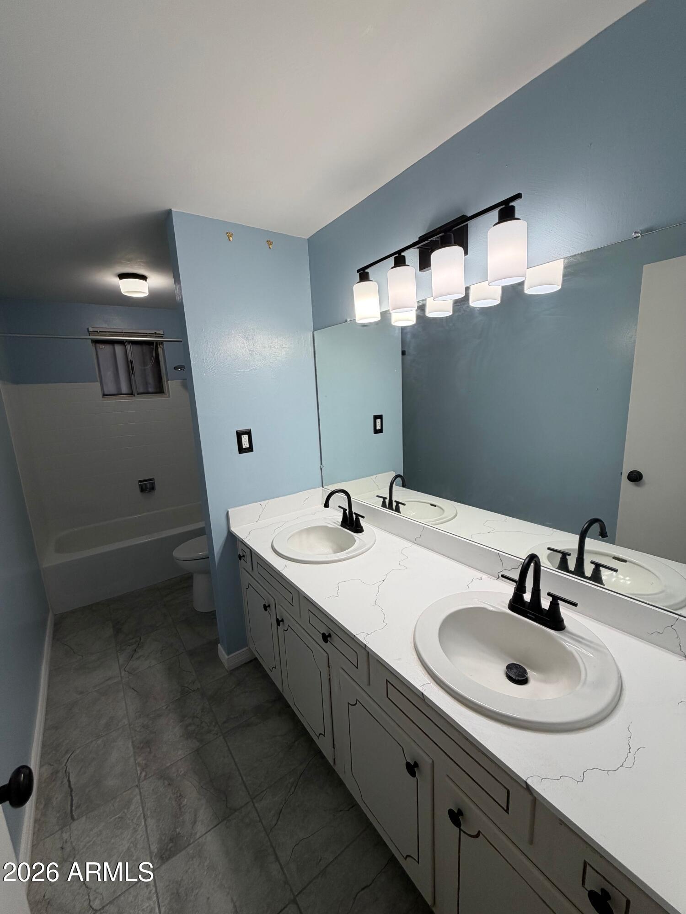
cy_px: 457
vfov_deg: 102.1
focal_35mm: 14
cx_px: 343
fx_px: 370
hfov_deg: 85.7
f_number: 2.2
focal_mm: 2.22
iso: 64
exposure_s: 1/120
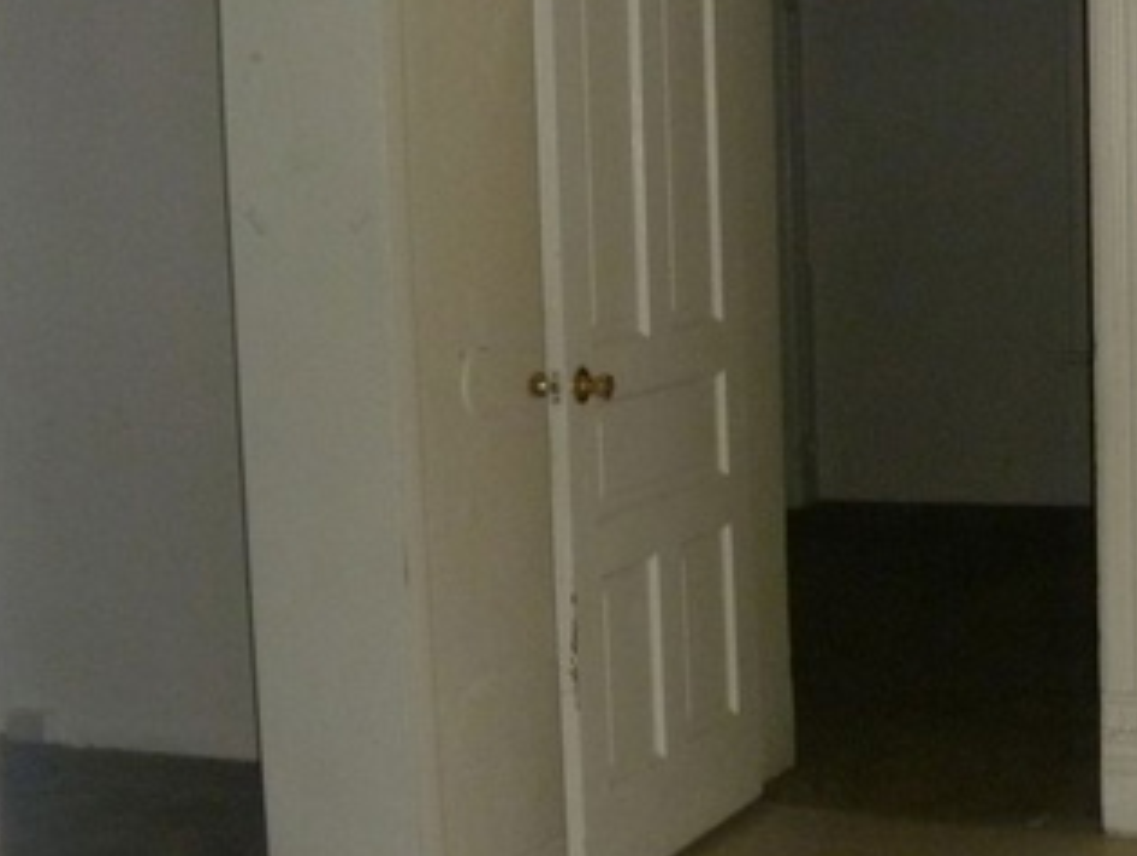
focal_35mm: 71
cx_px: 1133
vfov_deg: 20.8
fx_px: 2335
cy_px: 397
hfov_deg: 26.0
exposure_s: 1/30
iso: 400
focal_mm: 6.3
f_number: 3.5
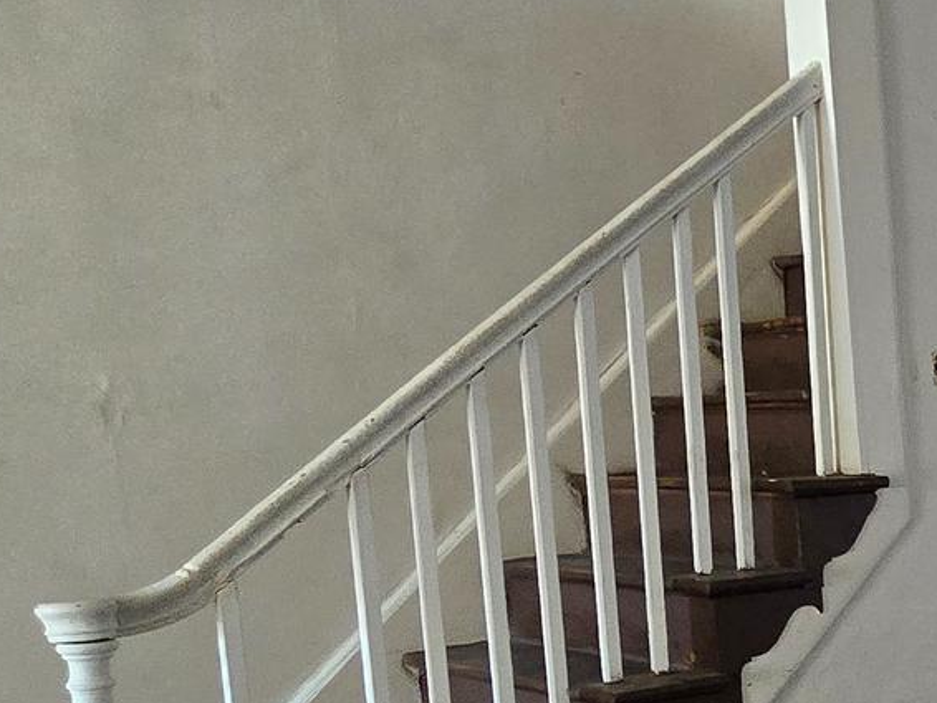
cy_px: 582
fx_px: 1273
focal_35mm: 47
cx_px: 1248
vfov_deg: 30.0
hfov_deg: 30.7
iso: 640
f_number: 2.2
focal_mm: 2.2
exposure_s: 1/60
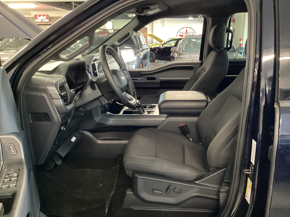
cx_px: 145
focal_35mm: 31
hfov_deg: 58.4
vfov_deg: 45.4
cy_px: 108
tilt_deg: -17.7
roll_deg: -1.2
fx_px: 260
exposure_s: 1/25
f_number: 2.4
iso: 640
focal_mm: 3.3
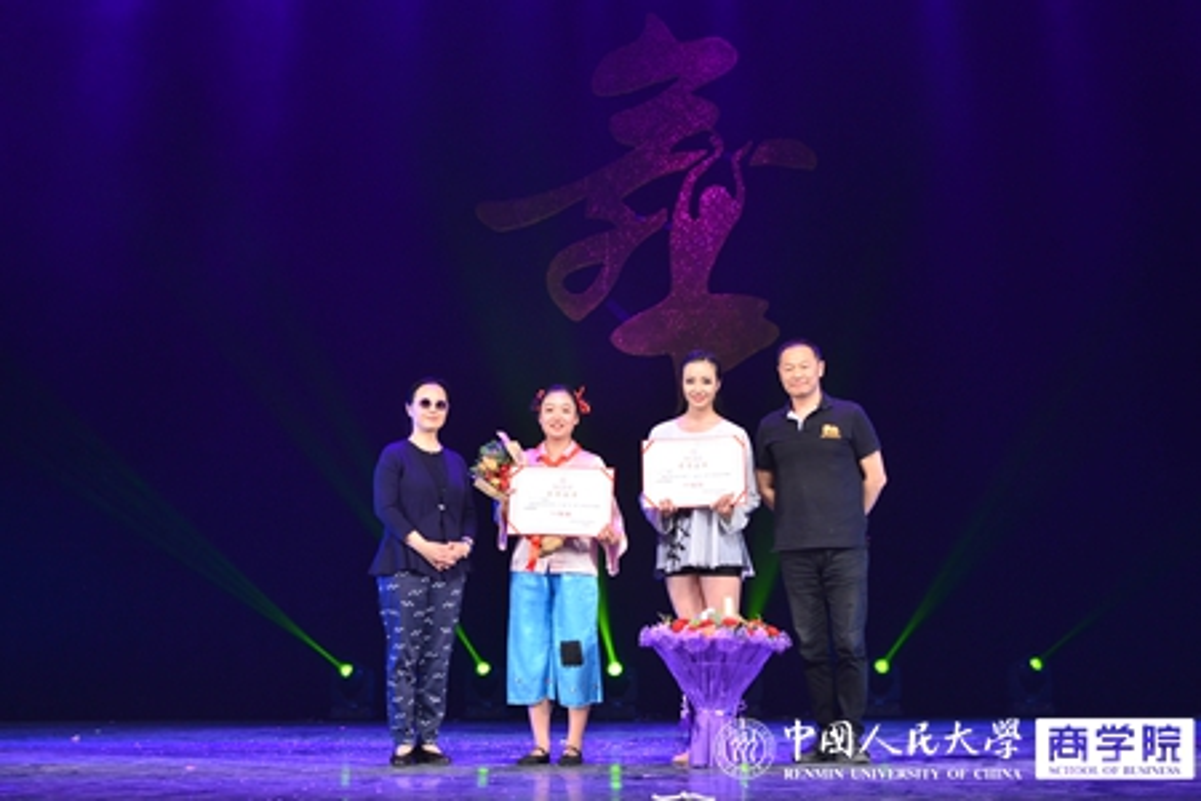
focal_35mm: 52
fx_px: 1735
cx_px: 600
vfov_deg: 26.0
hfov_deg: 38.2
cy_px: 400
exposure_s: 1/250
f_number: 6.3
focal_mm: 52
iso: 1000
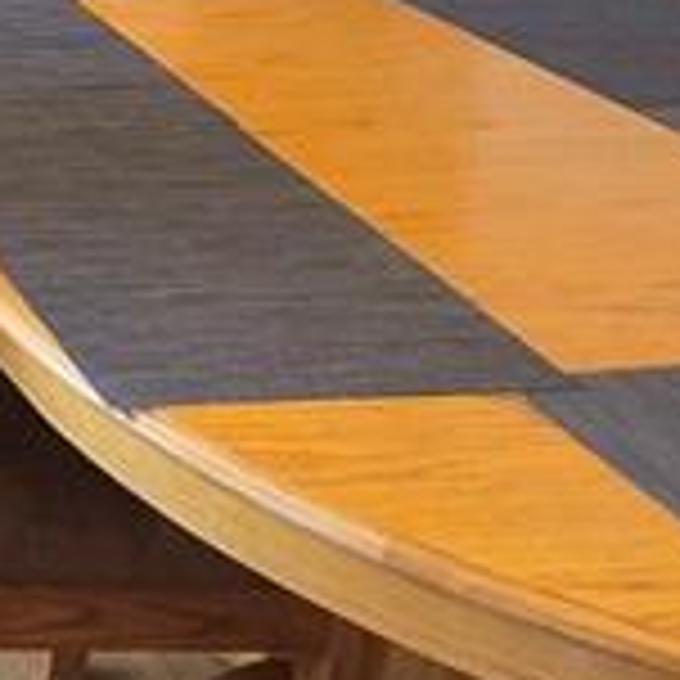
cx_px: -662
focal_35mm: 78
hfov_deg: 16.8
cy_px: -86
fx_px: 1734
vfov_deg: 21.0
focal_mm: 1.74
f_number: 2.2
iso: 200
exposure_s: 1/60
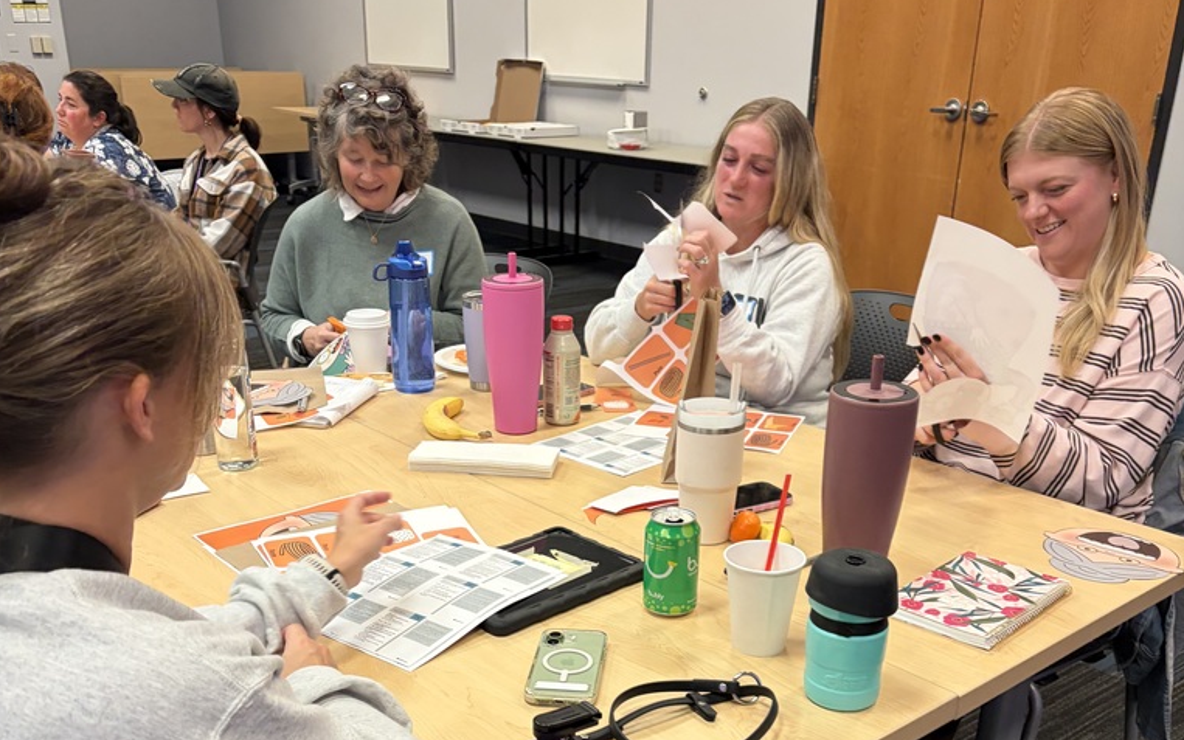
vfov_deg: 33.4
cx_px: 591
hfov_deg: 52.7
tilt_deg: -26.8
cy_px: 599
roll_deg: -1.7
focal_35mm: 37
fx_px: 1194
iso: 200
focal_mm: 5.96
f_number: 1.6
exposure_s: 1/60
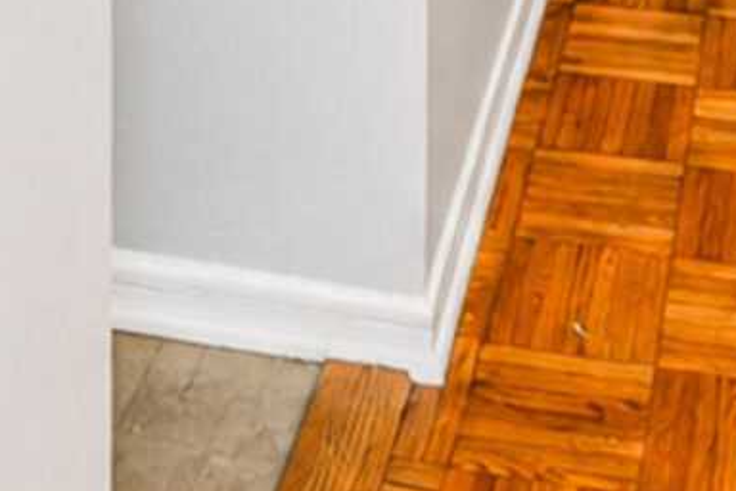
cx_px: 332
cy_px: -981
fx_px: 2044
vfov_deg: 10.1
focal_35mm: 100
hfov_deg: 20.4
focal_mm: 10
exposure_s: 1/60
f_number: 7.1
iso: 2000
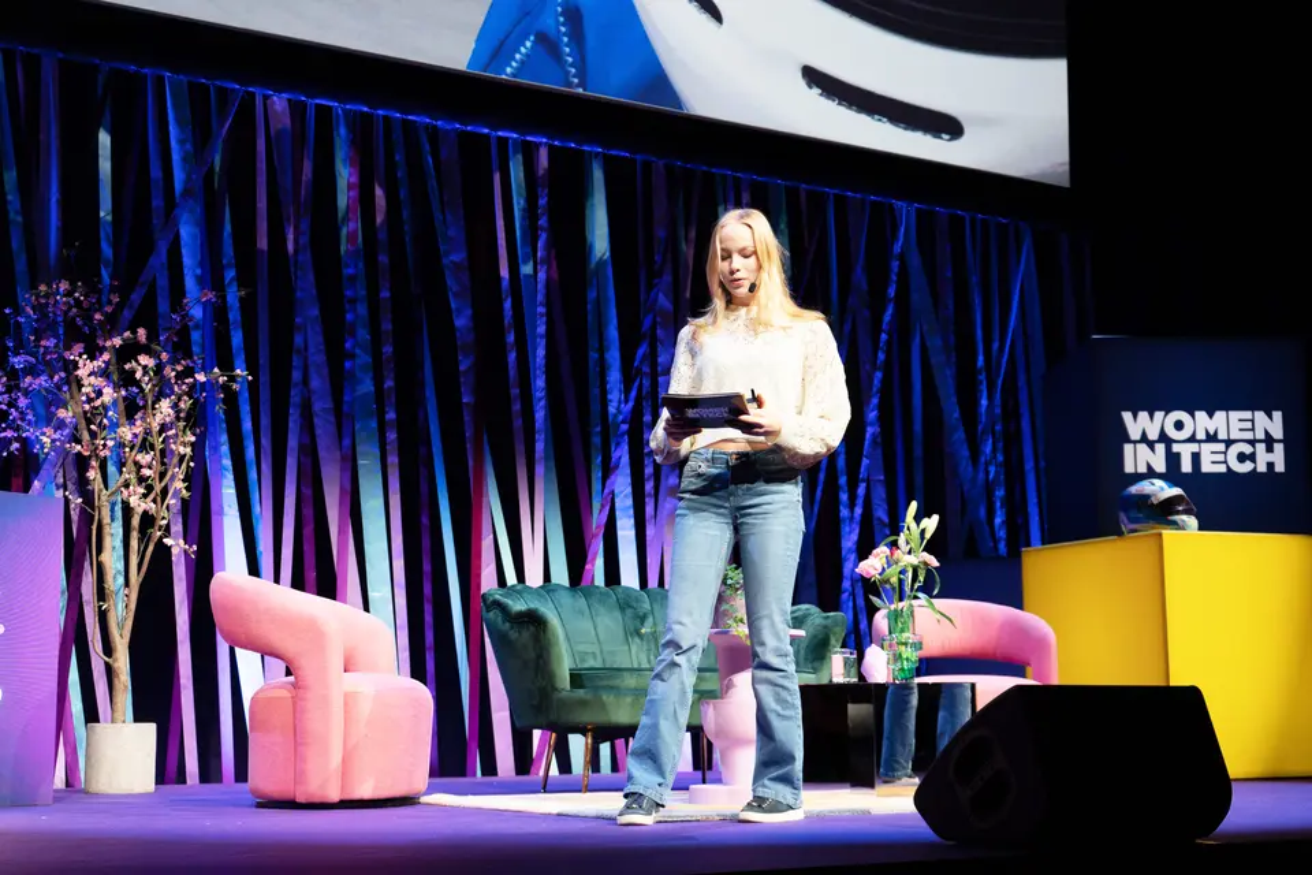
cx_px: 656
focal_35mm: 52
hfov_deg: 38.2
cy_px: 438
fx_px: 1895
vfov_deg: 26.0
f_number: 5
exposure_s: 1/250
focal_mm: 52
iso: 3200
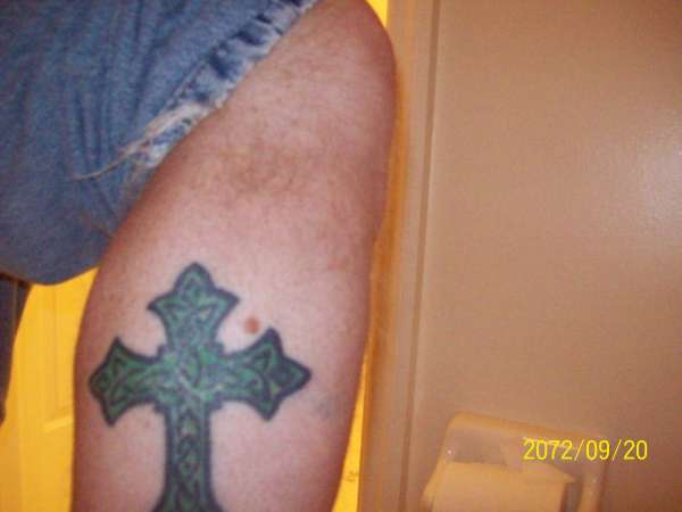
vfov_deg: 39.7
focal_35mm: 36
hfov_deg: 51.4
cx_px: 341
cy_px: 256
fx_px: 709
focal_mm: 6
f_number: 2.7
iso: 800
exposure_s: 1/64
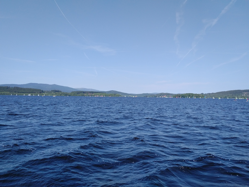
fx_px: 194
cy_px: 94
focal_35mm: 27
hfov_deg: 65.3
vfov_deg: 51.4
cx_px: 124
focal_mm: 4.75
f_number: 2.2
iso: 50
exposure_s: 1/1026
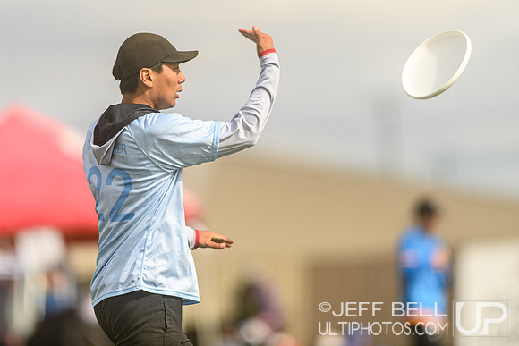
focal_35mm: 458
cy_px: 148
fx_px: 6597
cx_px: 222
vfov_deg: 3.0
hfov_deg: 4.5
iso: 100
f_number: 3.2
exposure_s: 1/1600
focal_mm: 400
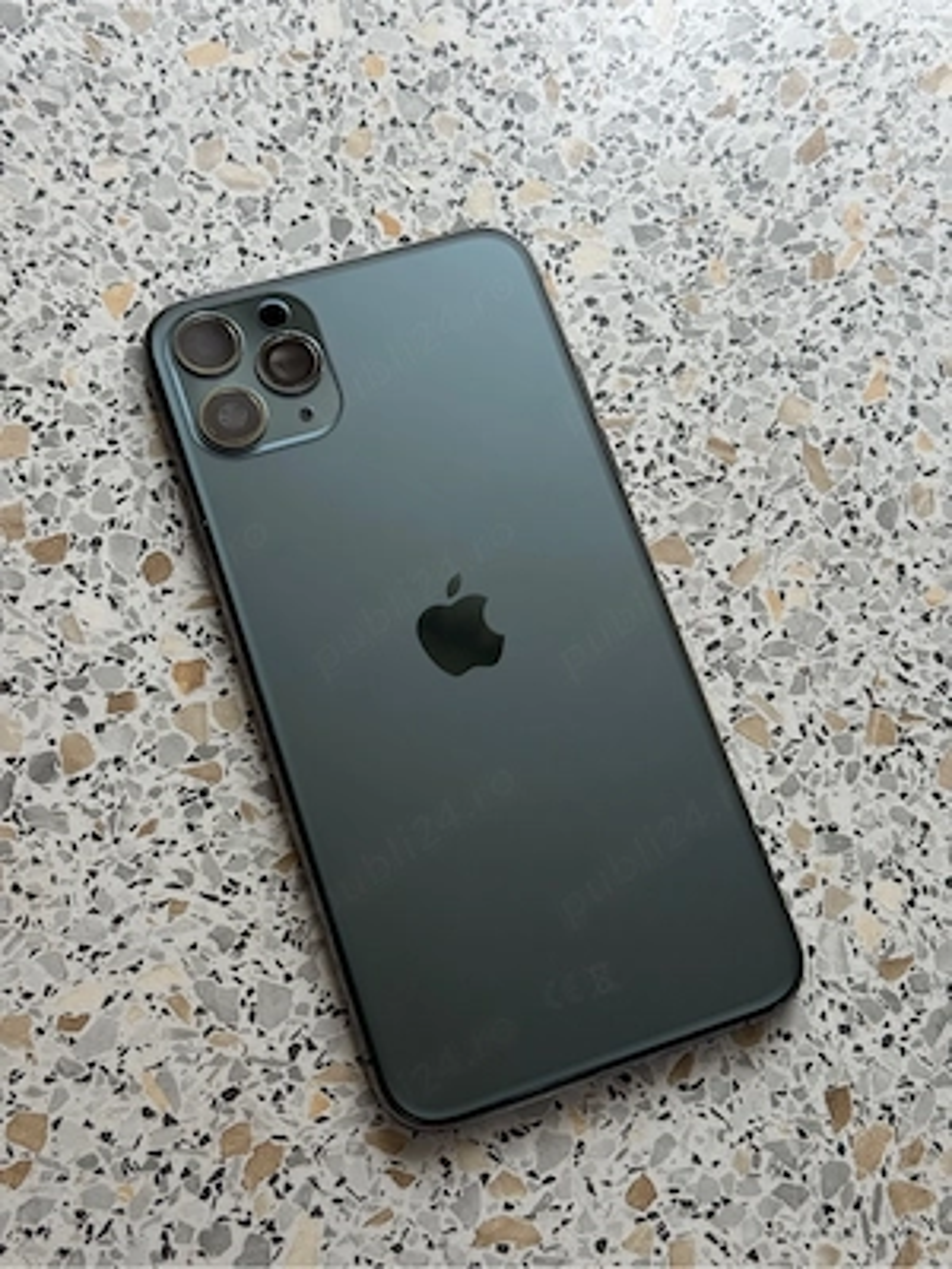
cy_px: 634
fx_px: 1760
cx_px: 476
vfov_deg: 39.7
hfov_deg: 30.3
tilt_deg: -70.5
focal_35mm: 48
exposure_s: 1/242
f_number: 1.78
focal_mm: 6.76
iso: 125
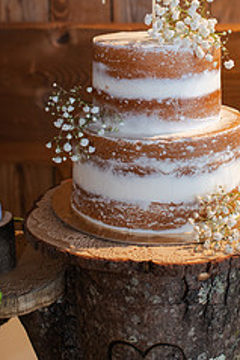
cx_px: 152
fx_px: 661
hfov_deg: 20.5
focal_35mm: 66
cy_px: 41
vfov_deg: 29.4
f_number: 3.5
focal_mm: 35
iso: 1800
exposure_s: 1/200
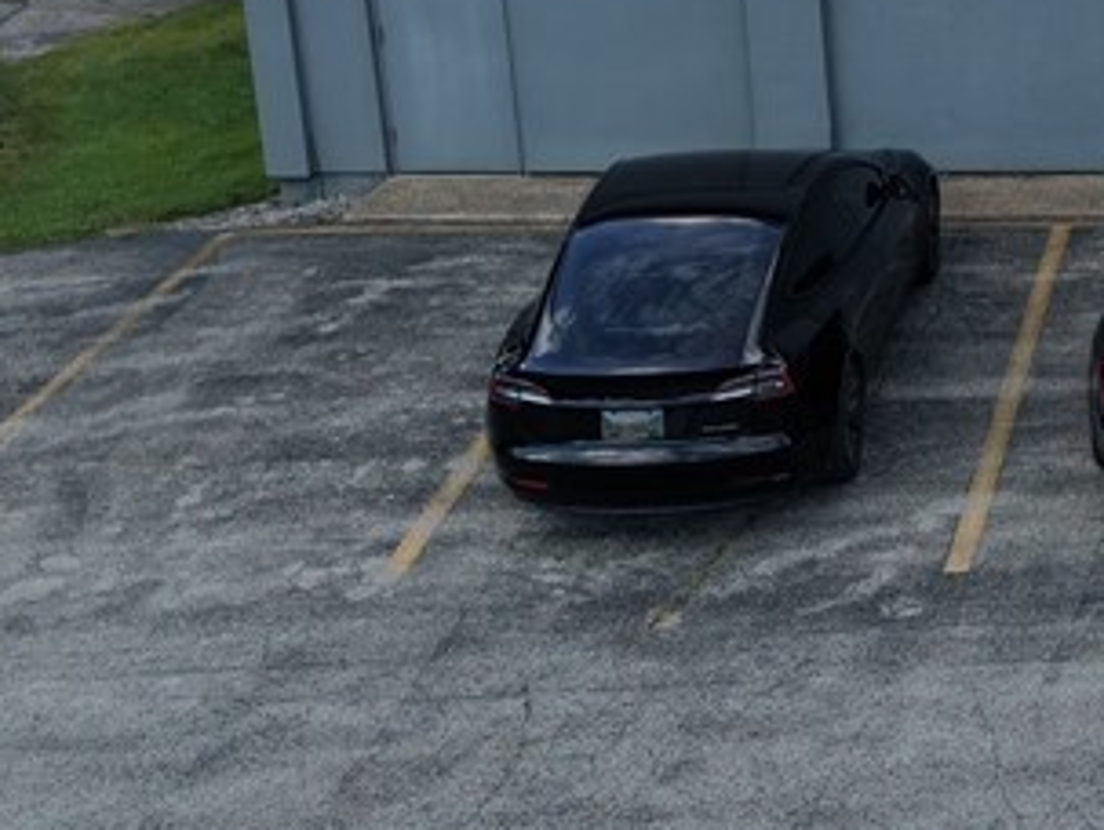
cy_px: 120
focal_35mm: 81
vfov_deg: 18.0
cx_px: 1479
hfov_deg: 21.5
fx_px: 2586
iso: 400
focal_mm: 8.67
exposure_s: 1/5000
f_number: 1.8
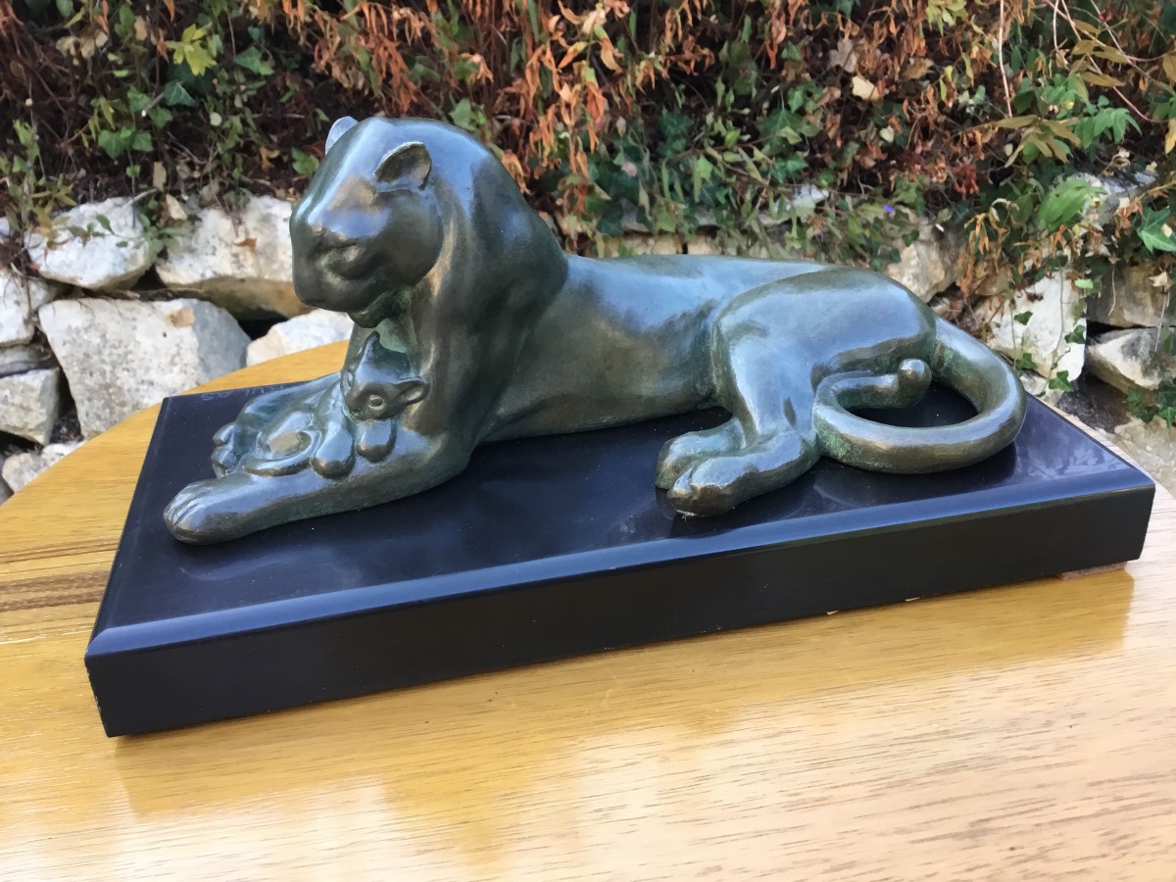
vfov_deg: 45.4
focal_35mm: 31
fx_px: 1053
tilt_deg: -22.0
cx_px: 588
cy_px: 441
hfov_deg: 58.4
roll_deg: +0.9
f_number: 2.4
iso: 32
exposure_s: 1/33
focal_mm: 3.3
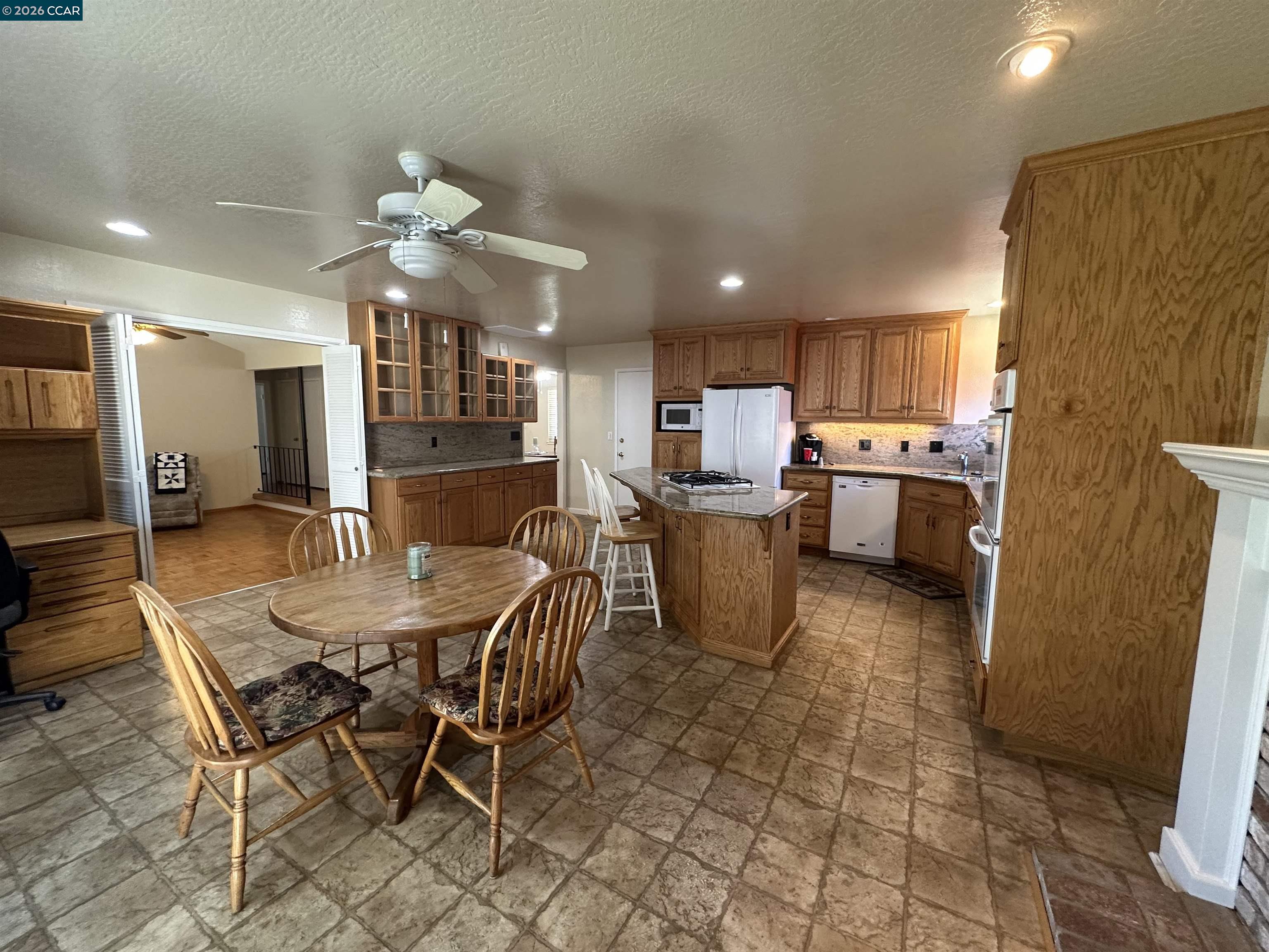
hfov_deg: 102.1
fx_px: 513
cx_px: 634
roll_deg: -0.2
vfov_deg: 85.7
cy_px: 476
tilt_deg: -6.4
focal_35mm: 14
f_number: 2.2
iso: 250
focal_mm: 2.22
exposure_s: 1/60
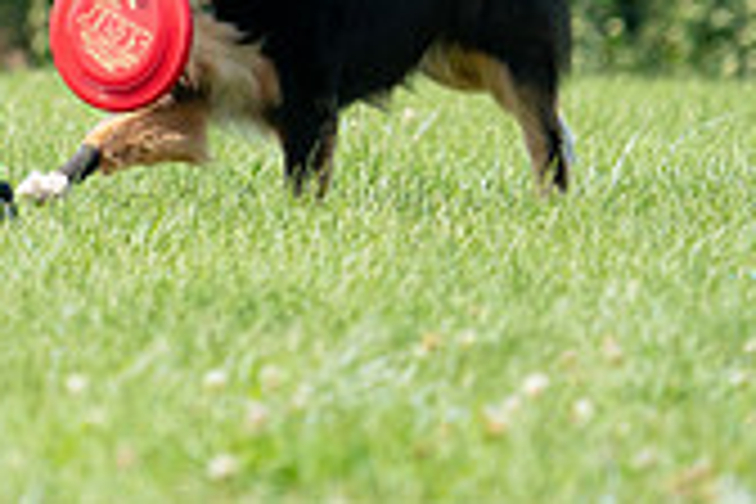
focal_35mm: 1017
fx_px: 21355
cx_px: -54
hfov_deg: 2.0
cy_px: -362
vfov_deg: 1.4
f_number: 5.6
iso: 1600
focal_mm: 295
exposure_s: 1/4000
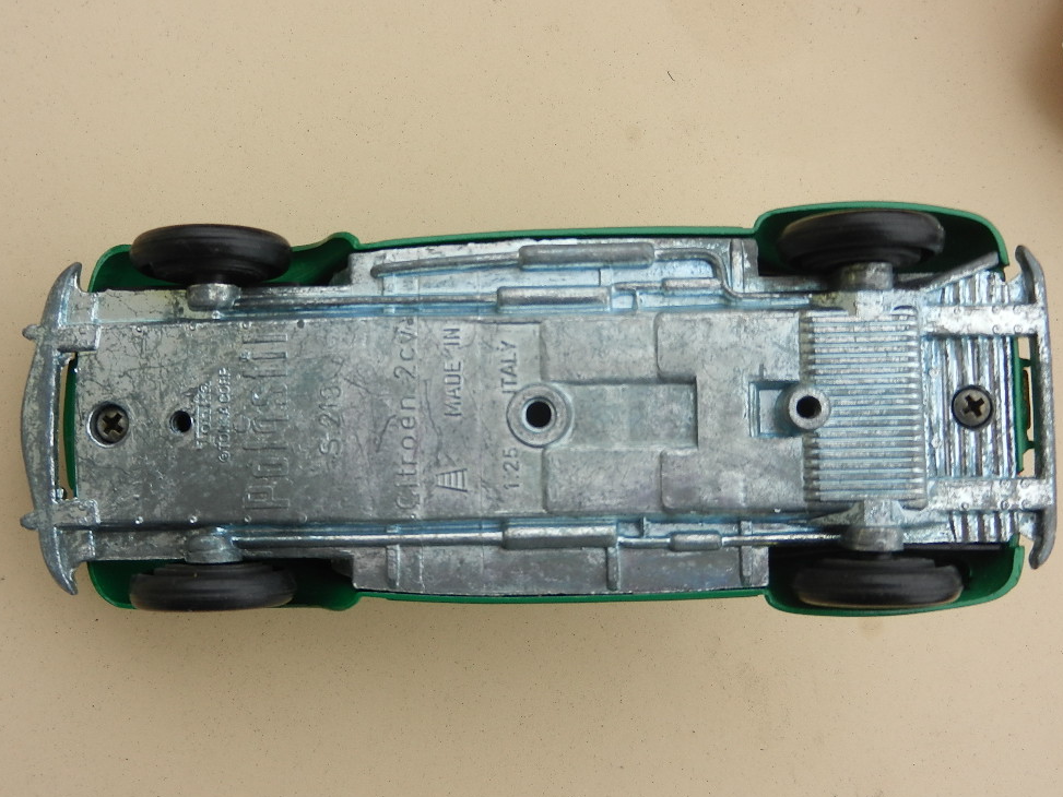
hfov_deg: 46.8
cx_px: 516
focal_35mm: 40
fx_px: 1228
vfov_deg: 36.0
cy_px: 409
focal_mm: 6.9
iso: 160
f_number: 4
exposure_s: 1/160
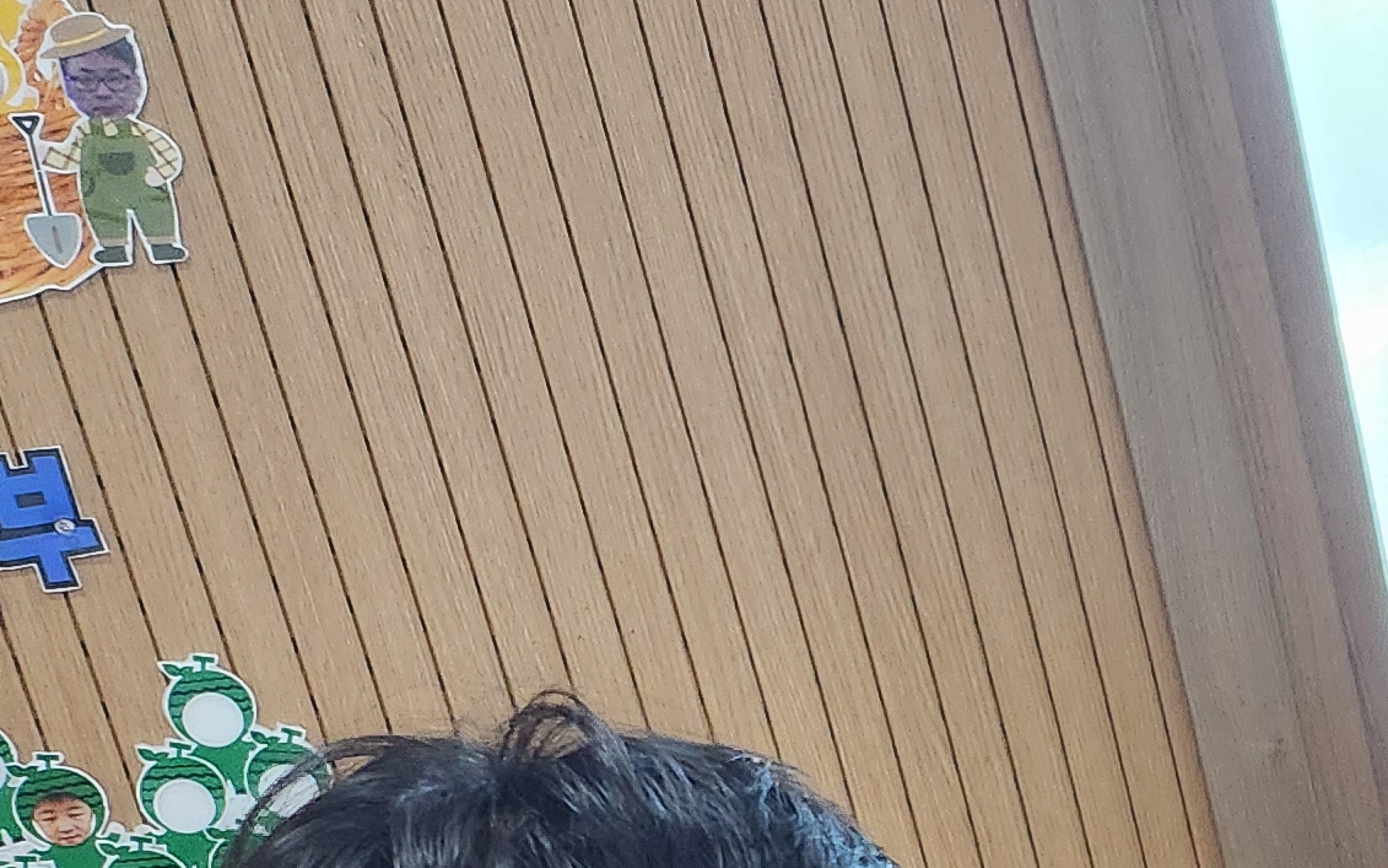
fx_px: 3405
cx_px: 2261
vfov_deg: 13.2
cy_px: 1531
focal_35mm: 90
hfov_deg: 19.2
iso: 320
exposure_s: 1/120
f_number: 1.8
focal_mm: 5
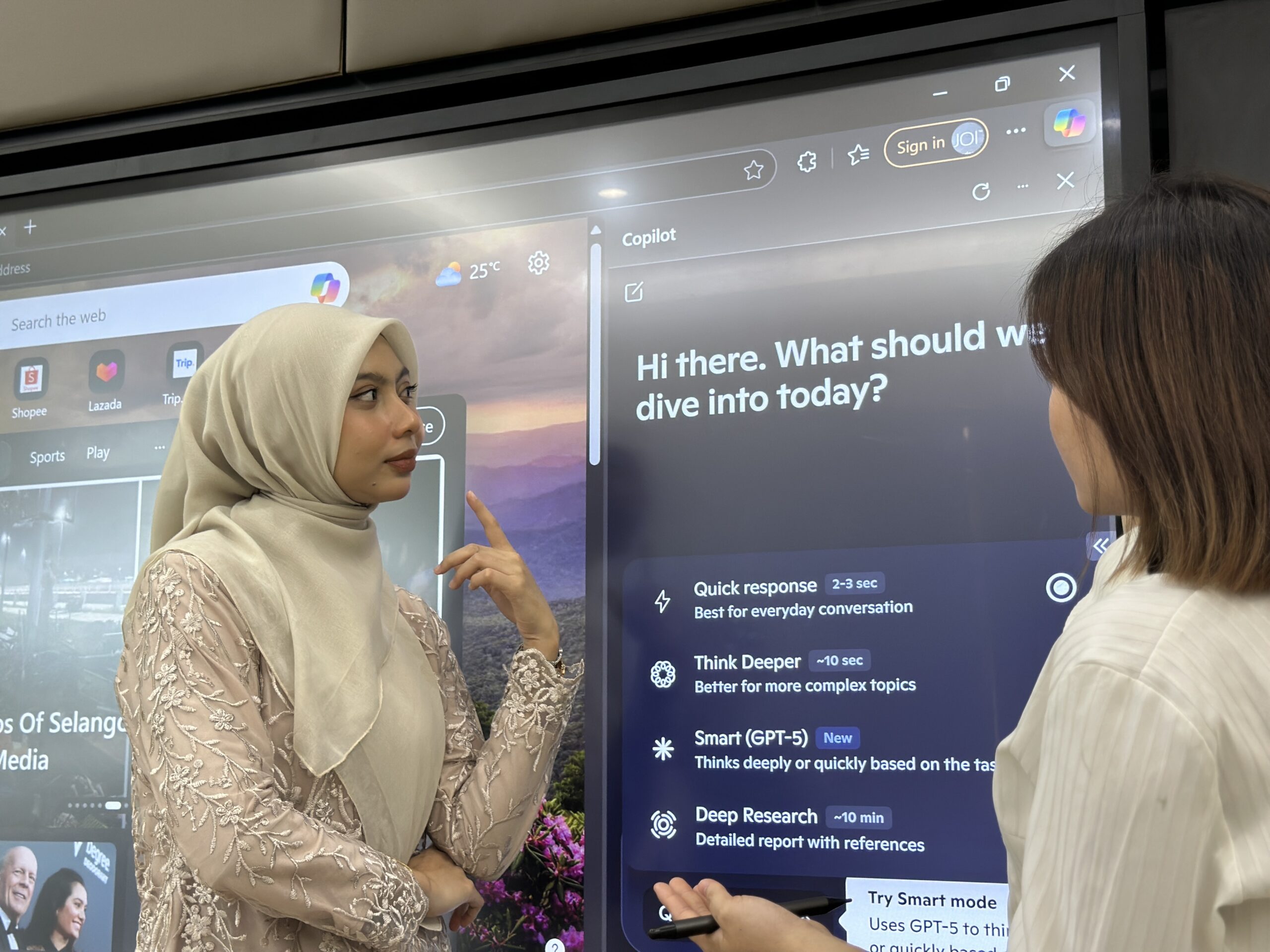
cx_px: 635
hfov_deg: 39.7
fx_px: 1761
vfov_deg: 30.3
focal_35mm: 48
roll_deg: -0.4
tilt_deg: +9.5
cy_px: 476
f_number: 1.78
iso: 160
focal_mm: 6.86
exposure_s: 1/60
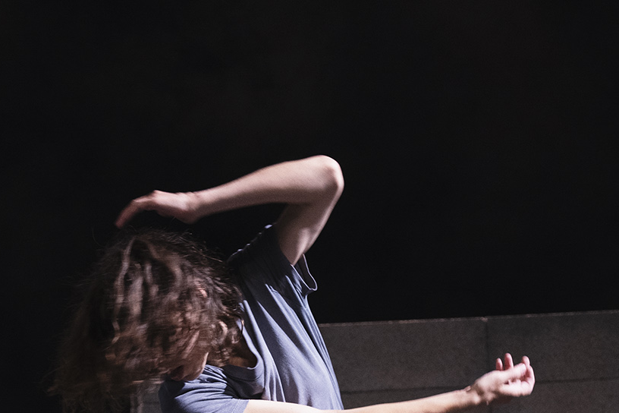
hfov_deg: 12.5
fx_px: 2820
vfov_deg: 8.2
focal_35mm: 164
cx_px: 278
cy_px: 586
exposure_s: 1/100
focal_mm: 56.7
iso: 2000
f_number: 2.8
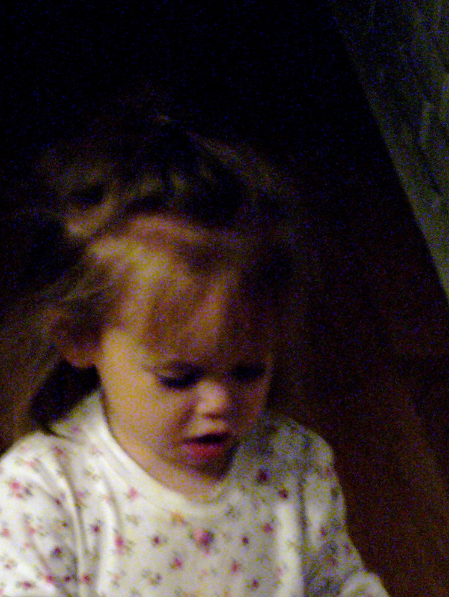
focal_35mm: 180
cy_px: 430
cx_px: 236
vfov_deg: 11.0
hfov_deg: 8.3
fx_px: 3111
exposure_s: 1/8
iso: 200
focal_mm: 17.4
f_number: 5
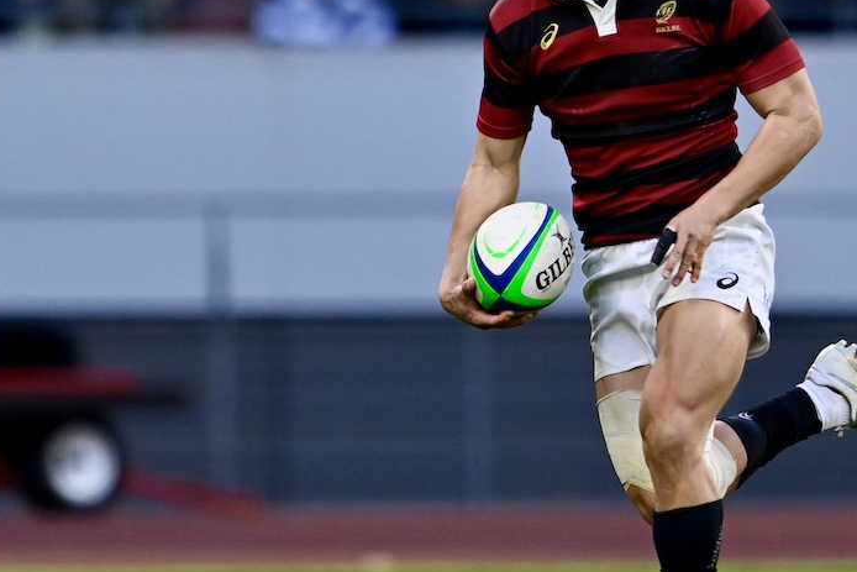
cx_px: 620
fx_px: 26333
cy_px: 217
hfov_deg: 1.9
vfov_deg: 1.2
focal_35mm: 1106
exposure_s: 1/1600
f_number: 3.2
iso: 800
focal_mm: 400
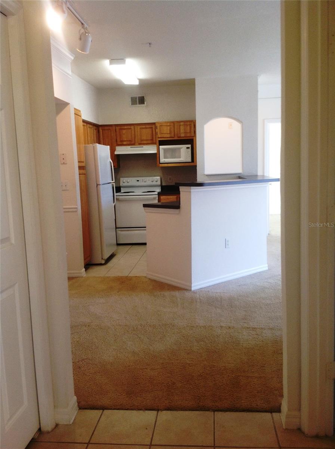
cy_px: 224
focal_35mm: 35
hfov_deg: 40.6
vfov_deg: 52.7
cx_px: 168
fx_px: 453
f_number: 2.4
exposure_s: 1/40
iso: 50
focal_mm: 4.28
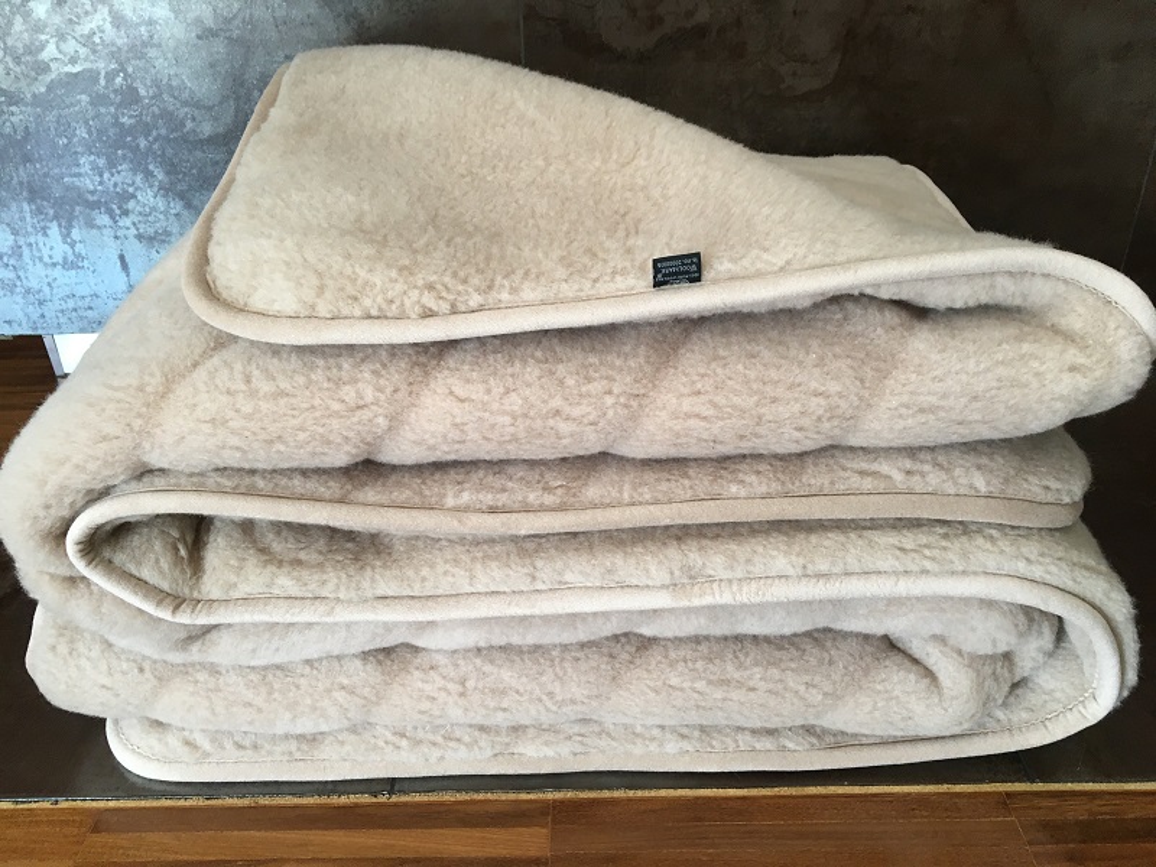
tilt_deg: -29.1
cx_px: 578
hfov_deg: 61.7
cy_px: 434
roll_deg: +1.3
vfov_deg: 48.2
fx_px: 968
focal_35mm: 29
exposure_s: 1/33
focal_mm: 4.15
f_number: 2.2
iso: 50
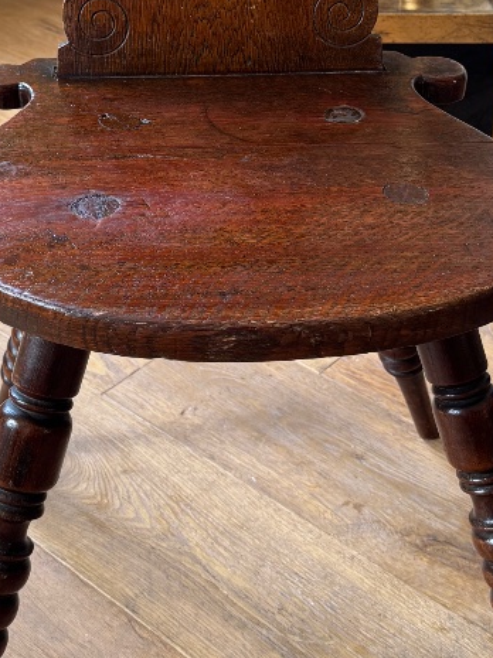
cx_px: 214
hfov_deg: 23.6
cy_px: 150
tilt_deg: -26.4
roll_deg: -0.5
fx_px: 1179
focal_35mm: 62
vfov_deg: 30.6
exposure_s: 1/71
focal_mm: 6.76
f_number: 1.78
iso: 200
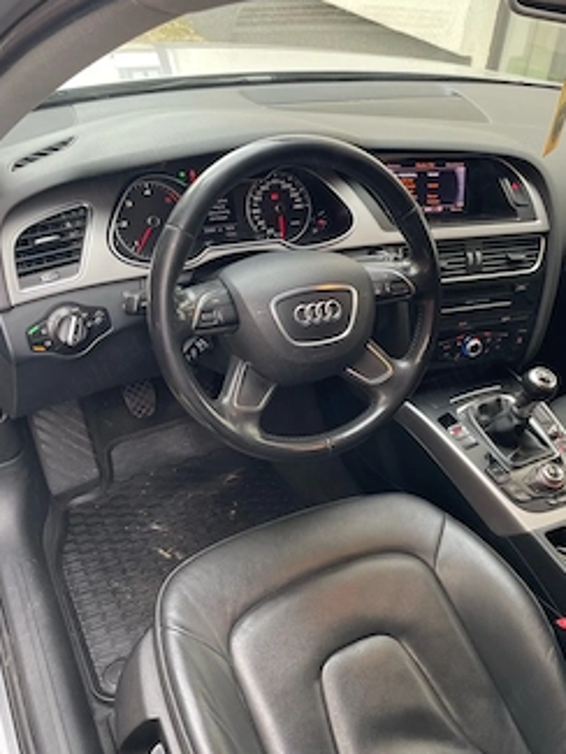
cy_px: 397
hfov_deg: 44.0
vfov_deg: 56.8
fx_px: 697
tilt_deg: -35.2
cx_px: 336
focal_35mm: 32
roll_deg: -7.2
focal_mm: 4.2
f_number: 1.6
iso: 125
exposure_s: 1/113
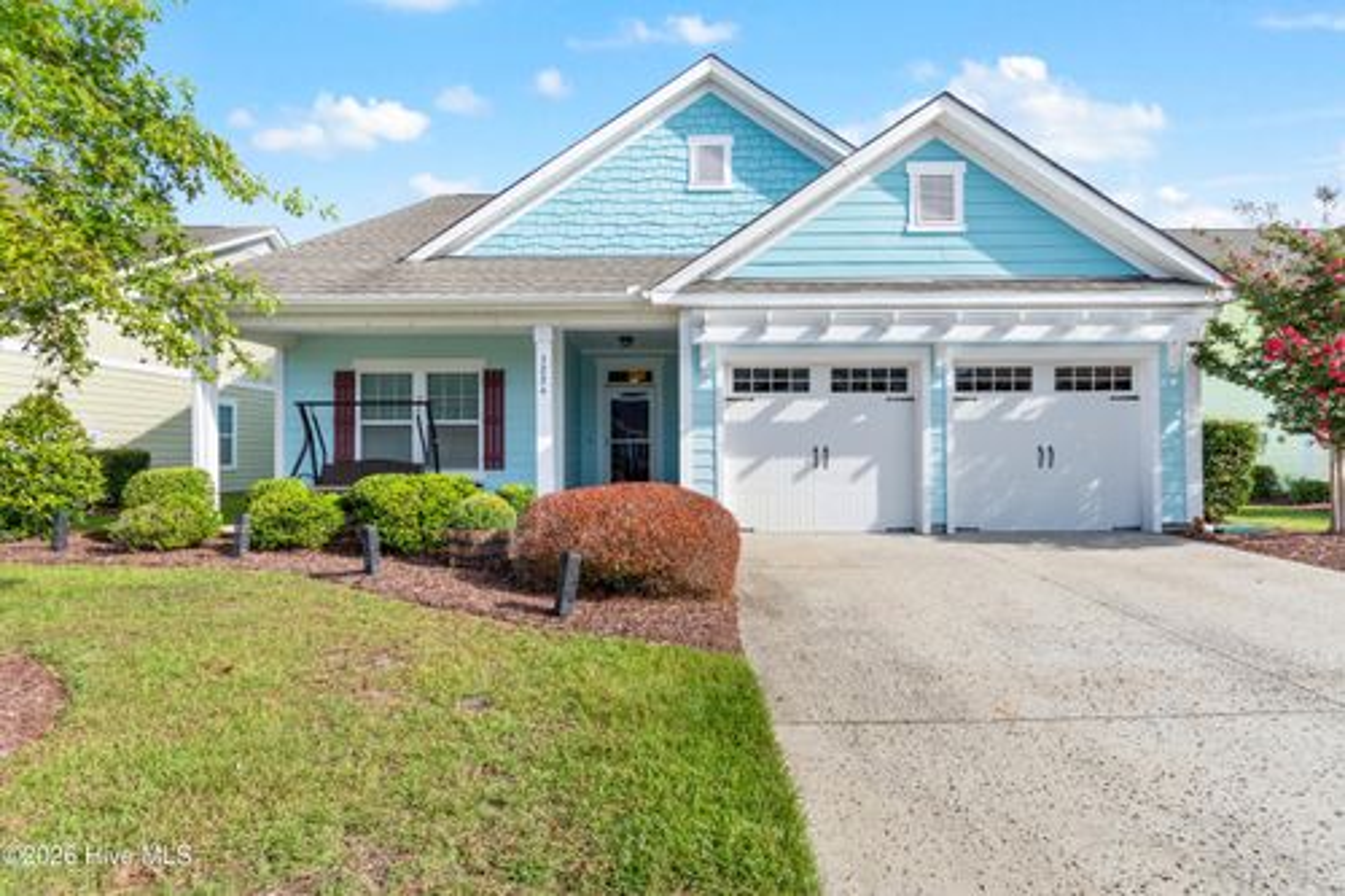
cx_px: 672
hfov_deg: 90.0
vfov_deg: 67.3
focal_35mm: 18
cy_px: 448
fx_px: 672
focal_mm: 12
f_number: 6.3
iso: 100
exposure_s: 1/160
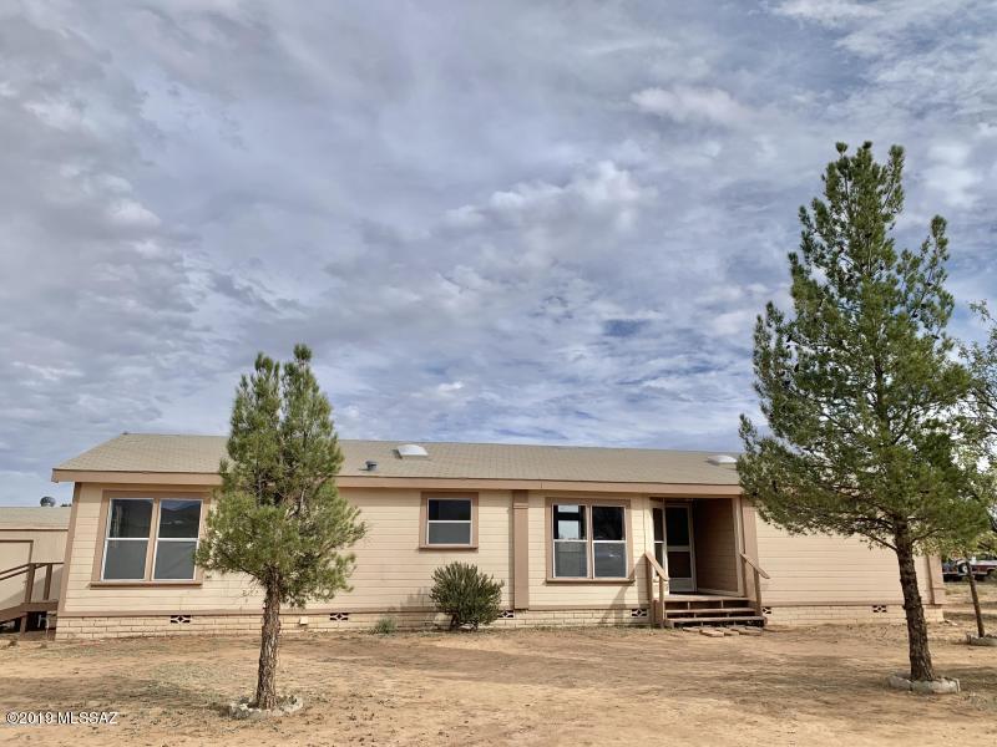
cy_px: 374
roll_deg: -0.9
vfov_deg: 53.1
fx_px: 749
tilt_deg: +14.2
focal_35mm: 26
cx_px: 498
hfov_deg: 67.3
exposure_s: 1/4098
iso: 25
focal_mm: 4.25
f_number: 1.8
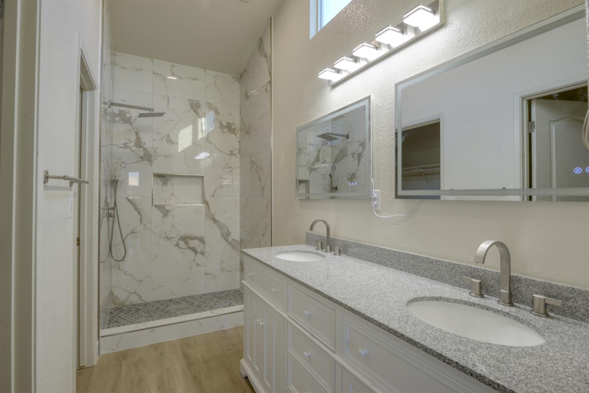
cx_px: 294
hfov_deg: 90.0
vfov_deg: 67.4
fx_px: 294
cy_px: 196
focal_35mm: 18
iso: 400
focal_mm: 18
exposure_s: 1/25
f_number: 10
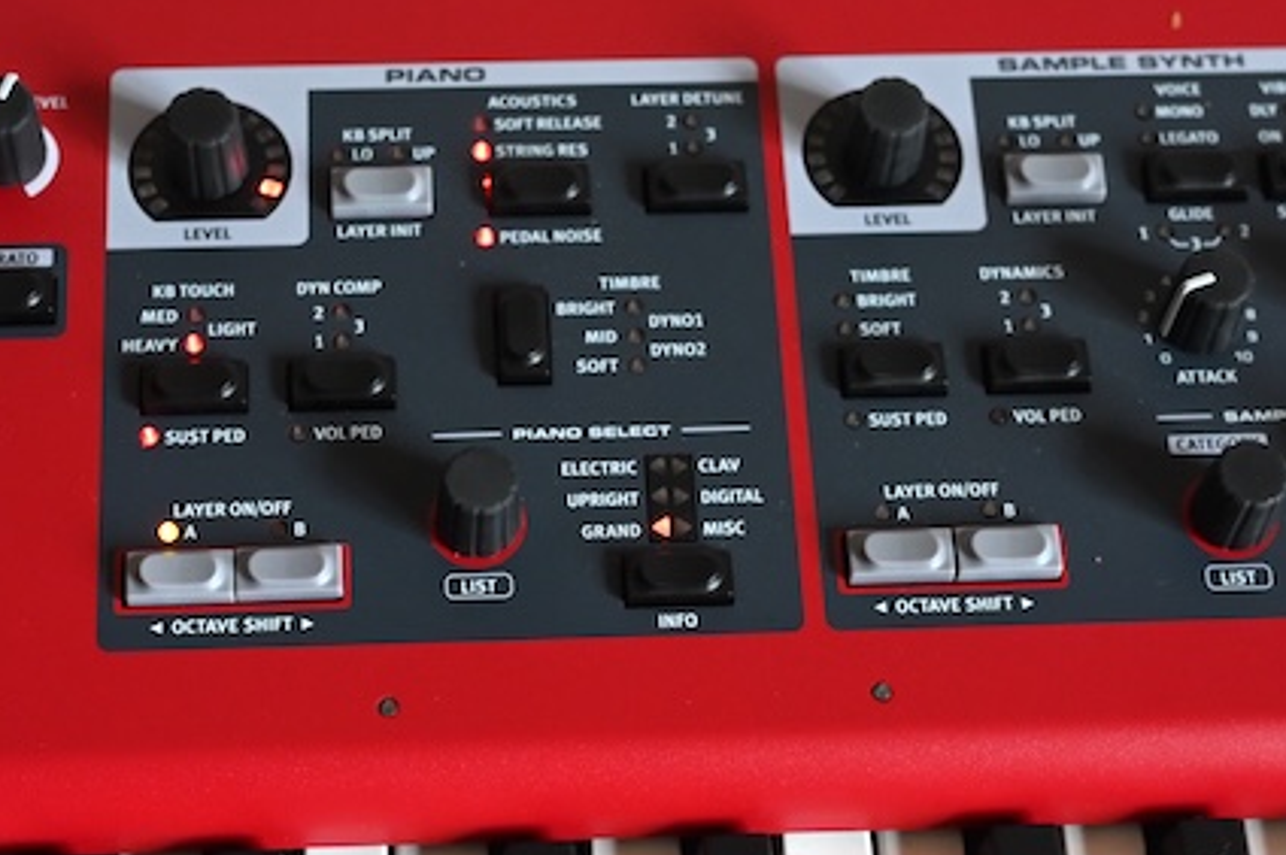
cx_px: 631
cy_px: 461
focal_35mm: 85
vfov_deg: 16.0
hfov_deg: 23.9
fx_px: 3034
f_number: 5.6
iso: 2000
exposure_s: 1/100
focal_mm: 40
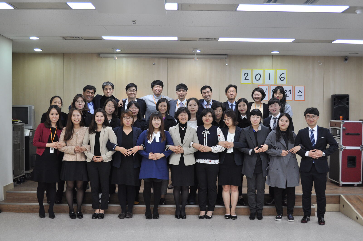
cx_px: 182
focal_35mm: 42
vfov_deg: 31.8
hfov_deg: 46.4
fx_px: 423
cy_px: 120
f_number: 4.5
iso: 450
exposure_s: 1/60
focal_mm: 28
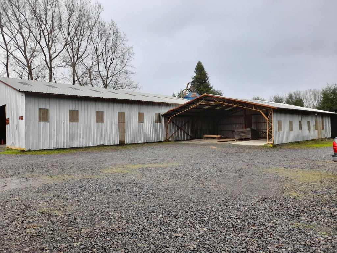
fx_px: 243
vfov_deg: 54.9
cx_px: 168
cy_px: 126
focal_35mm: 25
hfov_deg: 69.4
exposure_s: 1/255
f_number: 2
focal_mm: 4.6
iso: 20
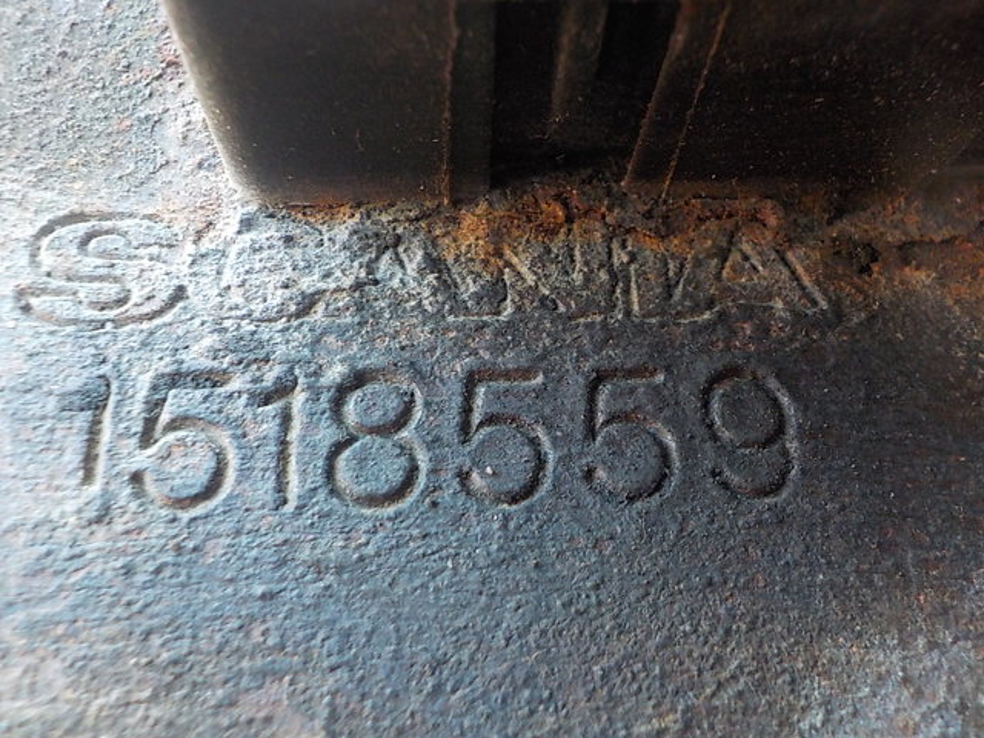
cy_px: 369
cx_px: 492
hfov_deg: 60.0
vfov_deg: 46.8
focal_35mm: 30
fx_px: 853
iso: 400
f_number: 3.3
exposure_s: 1/30
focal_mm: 4.1
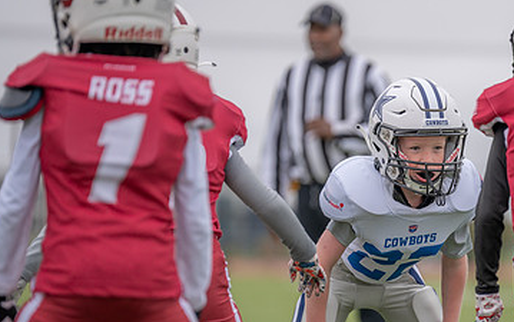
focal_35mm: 329
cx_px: 407
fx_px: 4612
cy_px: 228
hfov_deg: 6.4
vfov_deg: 4.0
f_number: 2.8
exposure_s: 1/1250
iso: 200
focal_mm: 200
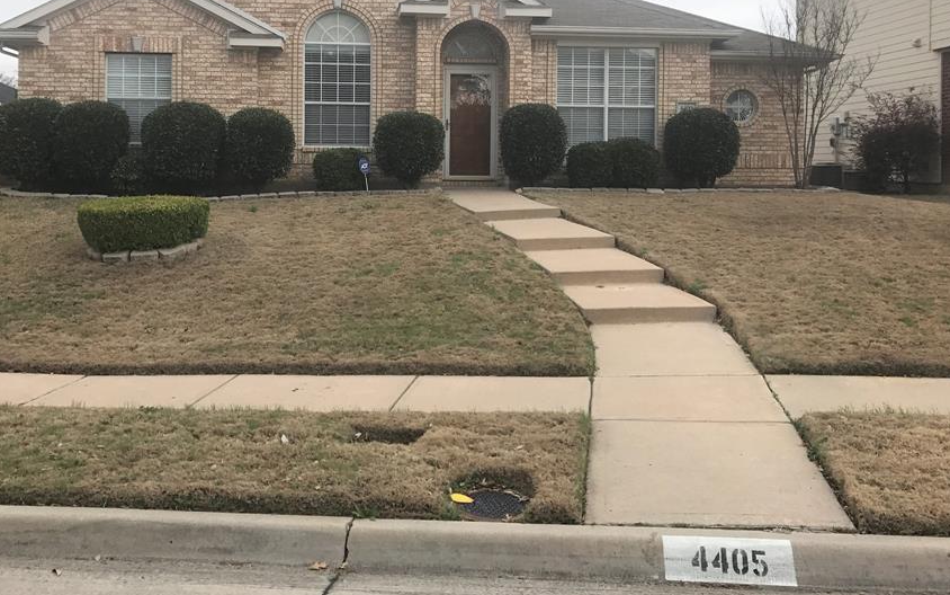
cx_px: 442
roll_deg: -0.9
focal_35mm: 36
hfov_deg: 54.0
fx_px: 932
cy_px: 170
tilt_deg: +1.5
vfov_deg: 34.8
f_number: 1.8
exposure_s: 1/1681
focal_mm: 3.99
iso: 20
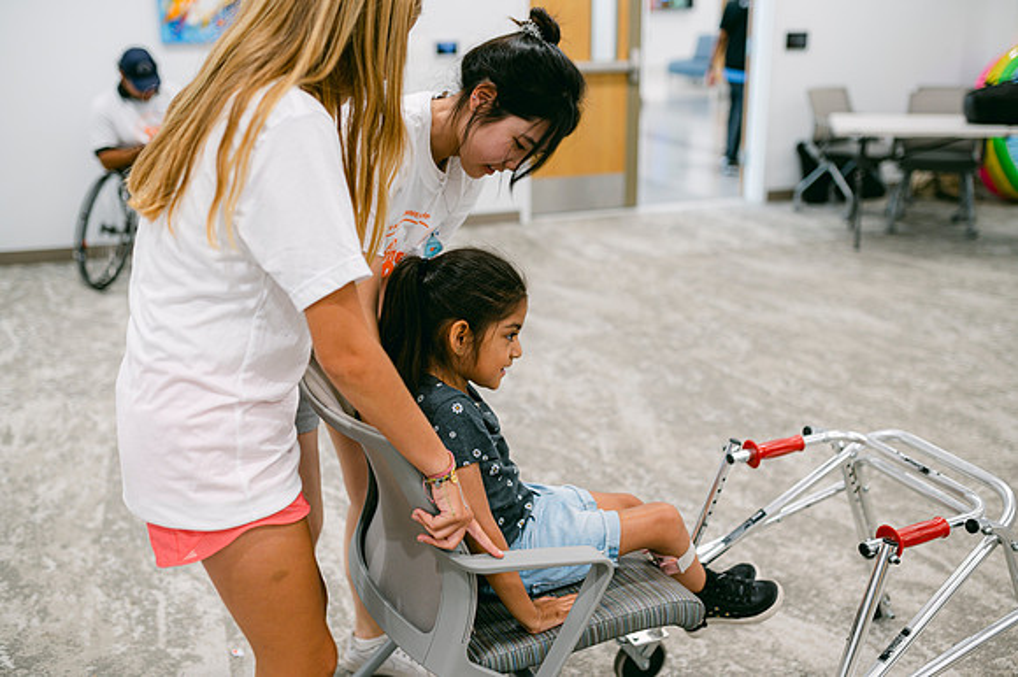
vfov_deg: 37.8
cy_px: 338
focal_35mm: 35
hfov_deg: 54.5
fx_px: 989
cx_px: 509
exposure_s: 1/125
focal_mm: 35
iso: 220
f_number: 2
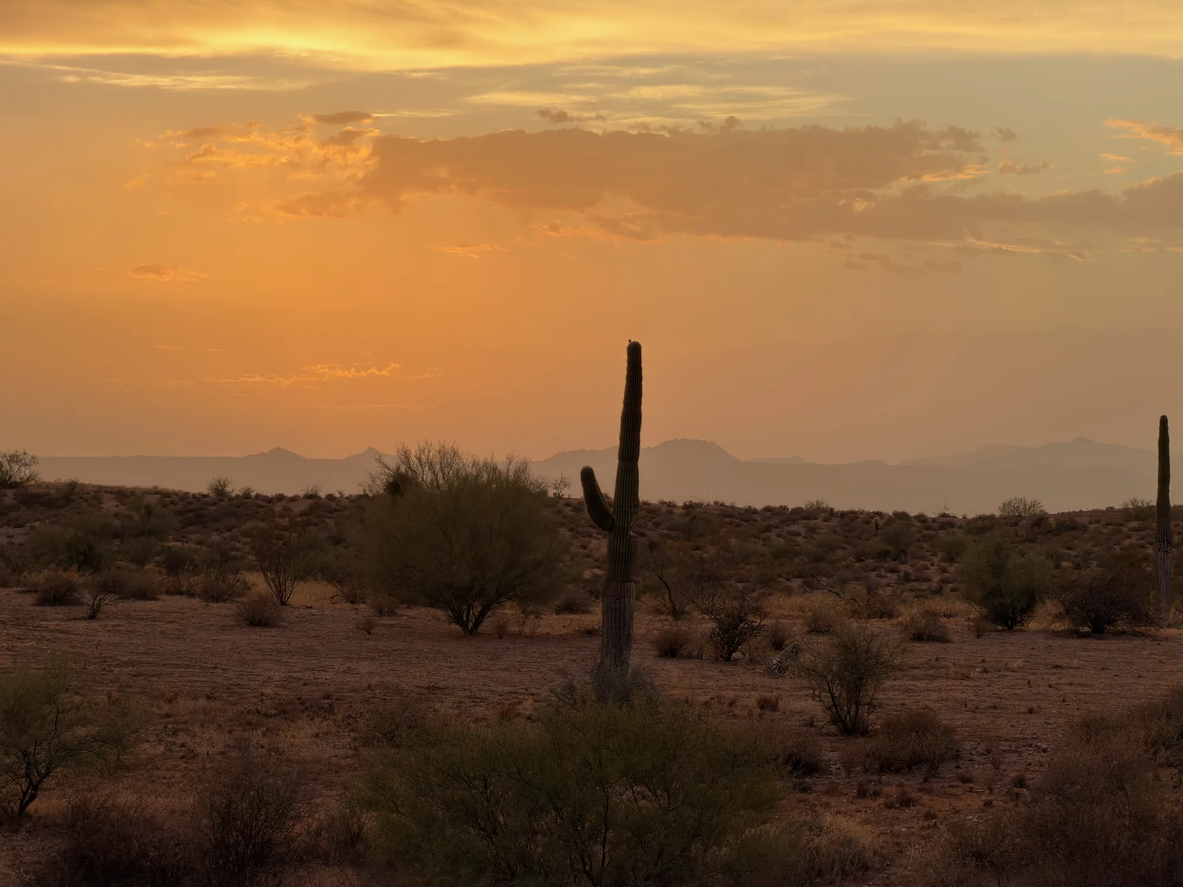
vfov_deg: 14.8
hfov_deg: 19.6
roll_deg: -1.7
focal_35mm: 100
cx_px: 592
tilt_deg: -0.2
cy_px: 444
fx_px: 3417
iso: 40
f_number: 2.8
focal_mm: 16.89
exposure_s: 1/121
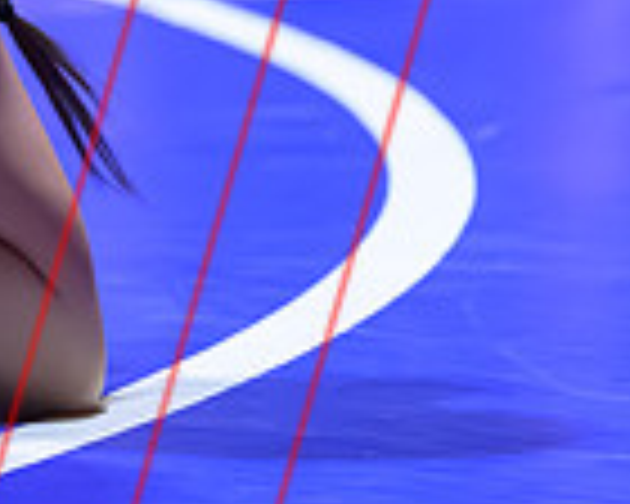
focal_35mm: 442
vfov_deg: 3.5
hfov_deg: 4.4
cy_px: -164
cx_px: -279
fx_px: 8241
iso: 10000
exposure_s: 1/640
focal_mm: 86
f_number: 2.8
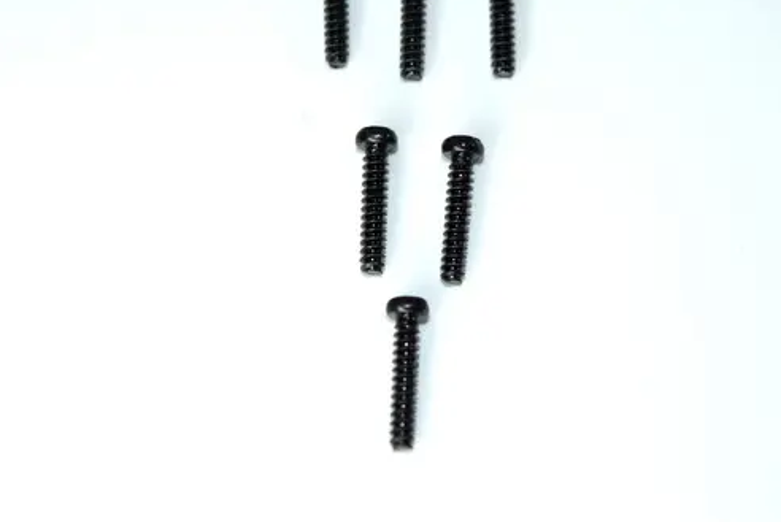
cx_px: 451
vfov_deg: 11.7
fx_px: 2540
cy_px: 105
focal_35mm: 117
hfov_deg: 17.5
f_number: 5.6
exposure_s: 1/125
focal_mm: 48
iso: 100
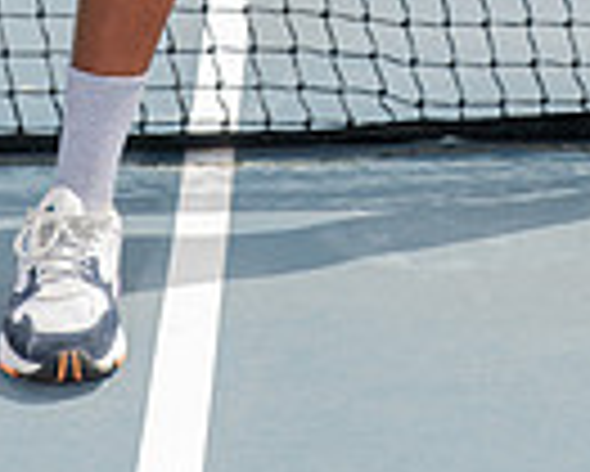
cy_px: -503
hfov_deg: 10.9
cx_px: 410
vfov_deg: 8.3
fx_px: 3093
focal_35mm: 177
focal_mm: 55
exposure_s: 1/400
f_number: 5.6
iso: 100
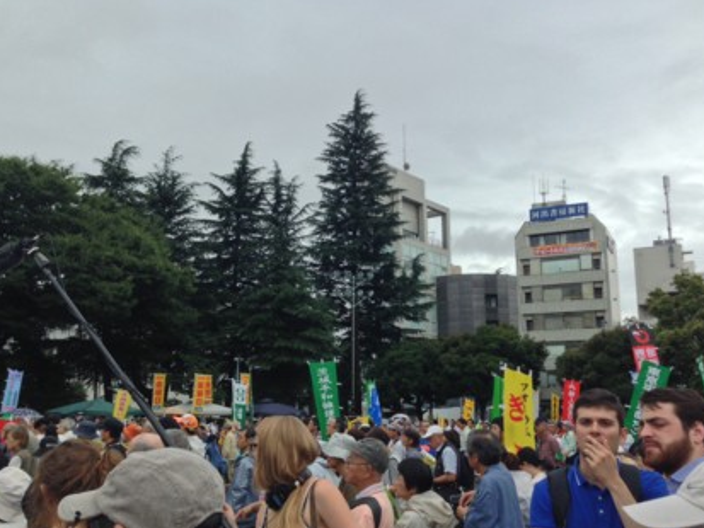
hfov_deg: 51.3
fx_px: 732
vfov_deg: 39.7
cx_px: 377
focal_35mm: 36
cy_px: 283
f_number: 2.4
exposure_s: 1/786
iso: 50
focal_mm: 4.12
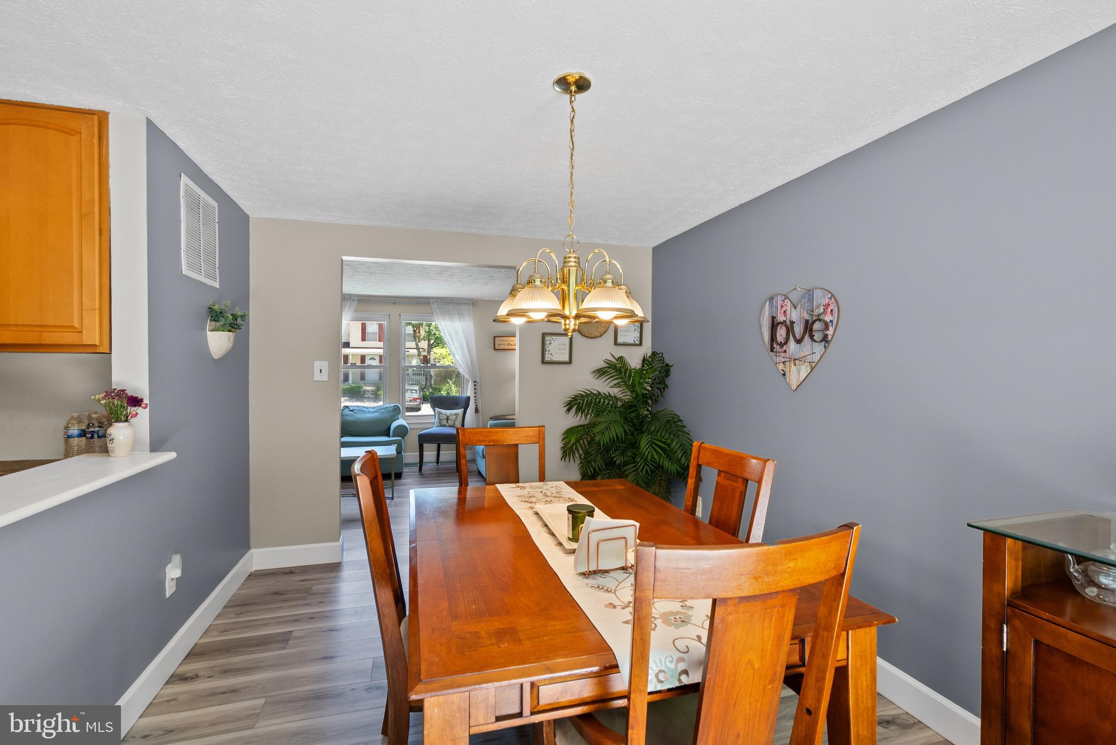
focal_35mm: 16
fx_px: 496
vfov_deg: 73.8
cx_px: 558
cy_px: 372
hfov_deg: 96.7
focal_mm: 16
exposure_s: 1/15
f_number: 8
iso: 800
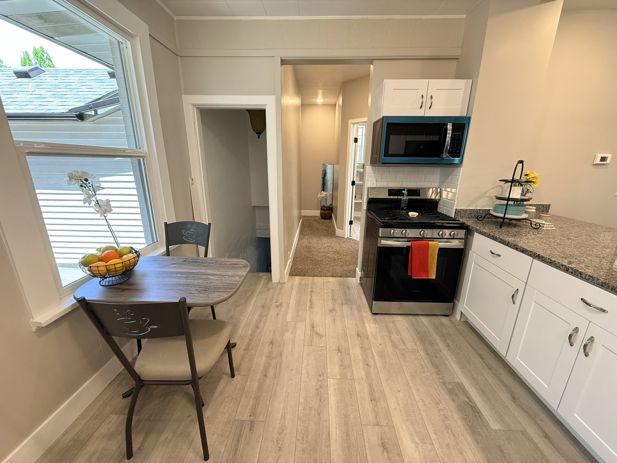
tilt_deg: -14.9
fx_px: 250
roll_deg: +0.0
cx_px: 308
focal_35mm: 14
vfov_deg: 85.7
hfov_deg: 102.1
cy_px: 232
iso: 160
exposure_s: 1/60
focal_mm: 2.22
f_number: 2.2
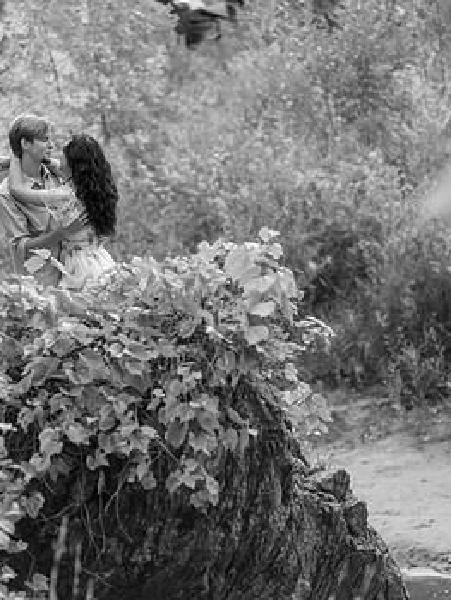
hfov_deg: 14.1
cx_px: 204
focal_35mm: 105
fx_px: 1822
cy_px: 384
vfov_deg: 18.7
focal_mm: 85
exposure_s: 1/160
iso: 640
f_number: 2.5
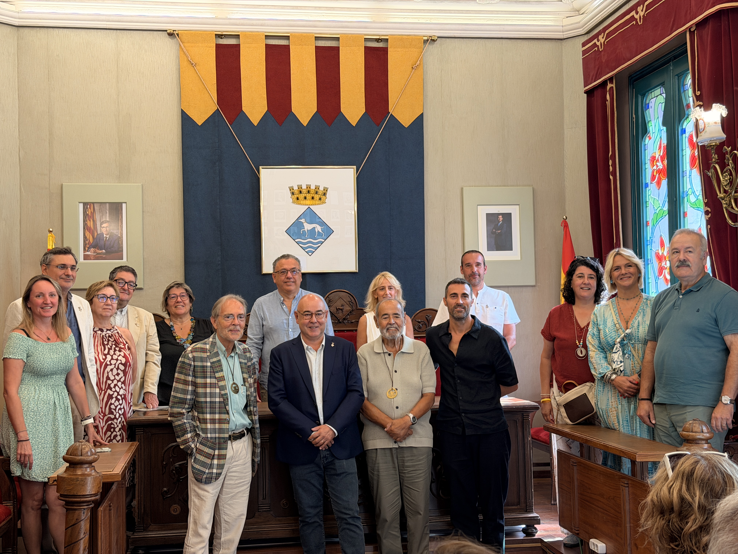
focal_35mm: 48
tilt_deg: +2.1
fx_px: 1023
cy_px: 277
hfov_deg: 39.7
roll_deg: +1.6
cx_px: 369
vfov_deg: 30.3
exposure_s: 1/100
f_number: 1.78
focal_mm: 6.76
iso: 100
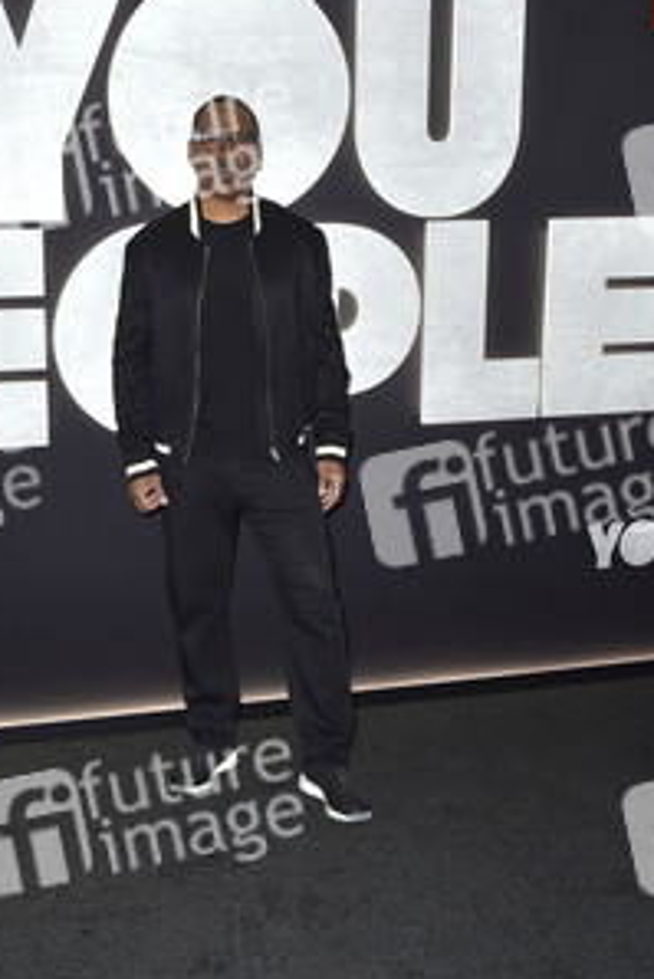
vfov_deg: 44.7
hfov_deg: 31.0
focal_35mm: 43
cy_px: 325
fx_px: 1170
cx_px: 232
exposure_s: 1/250
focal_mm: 32
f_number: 6.3
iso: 640
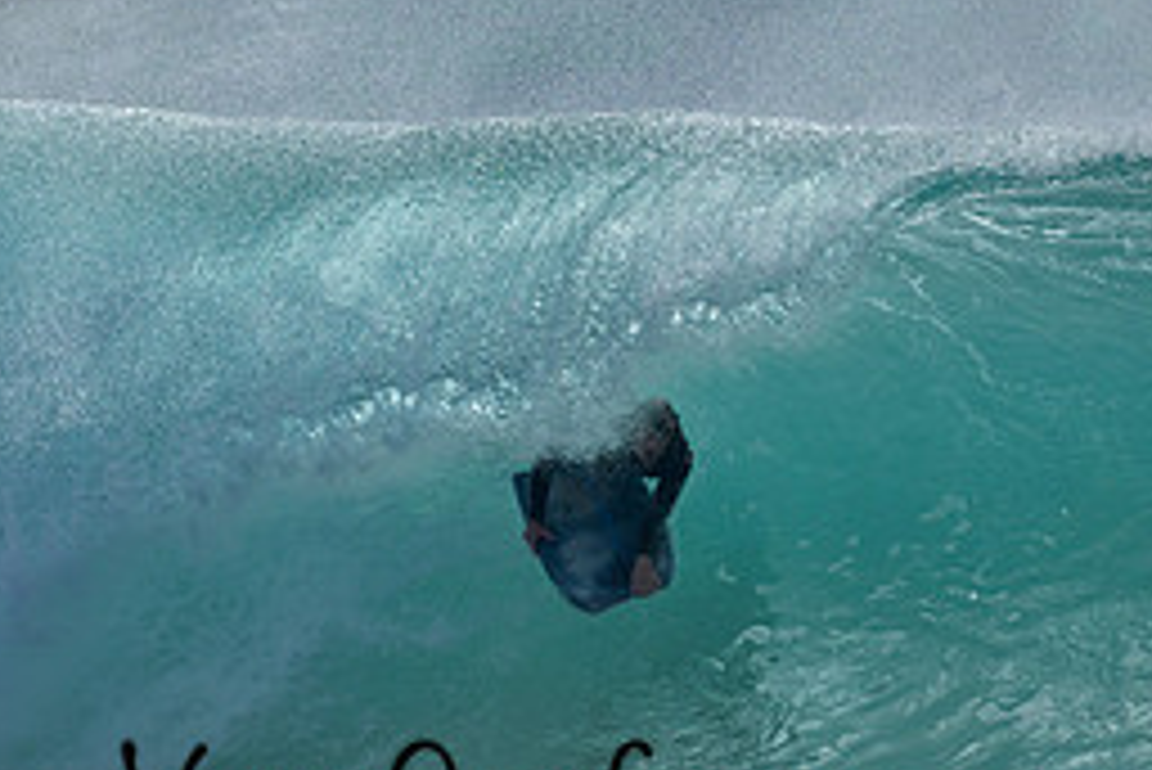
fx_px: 57950
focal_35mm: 1810
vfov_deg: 0.8
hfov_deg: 1.1
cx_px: 585
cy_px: 772
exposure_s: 1/2000
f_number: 6.3
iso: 125
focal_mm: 800
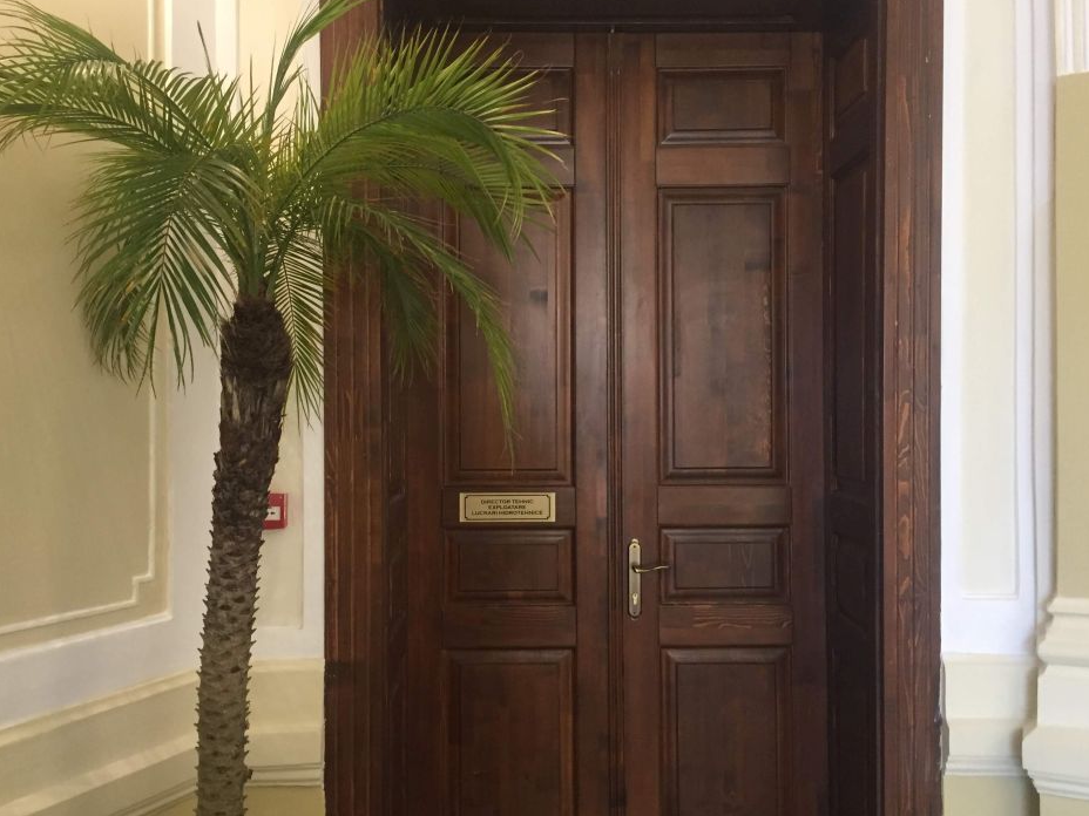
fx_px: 1007
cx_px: 540
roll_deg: -0.2
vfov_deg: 44.2
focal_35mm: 32
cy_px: 404
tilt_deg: +0.8
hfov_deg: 56.8
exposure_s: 1/33
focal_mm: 4.15
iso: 200
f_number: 2.2
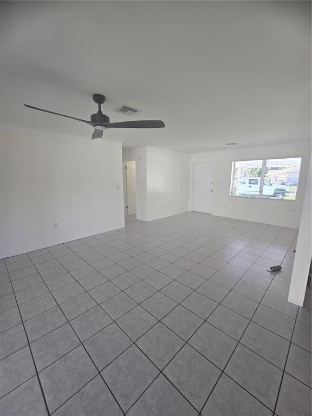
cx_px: 156
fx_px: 156
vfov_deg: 106.2
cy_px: 208
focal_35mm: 13
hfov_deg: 89.9
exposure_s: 1/60
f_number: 2.2
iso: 50
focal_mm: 2.2
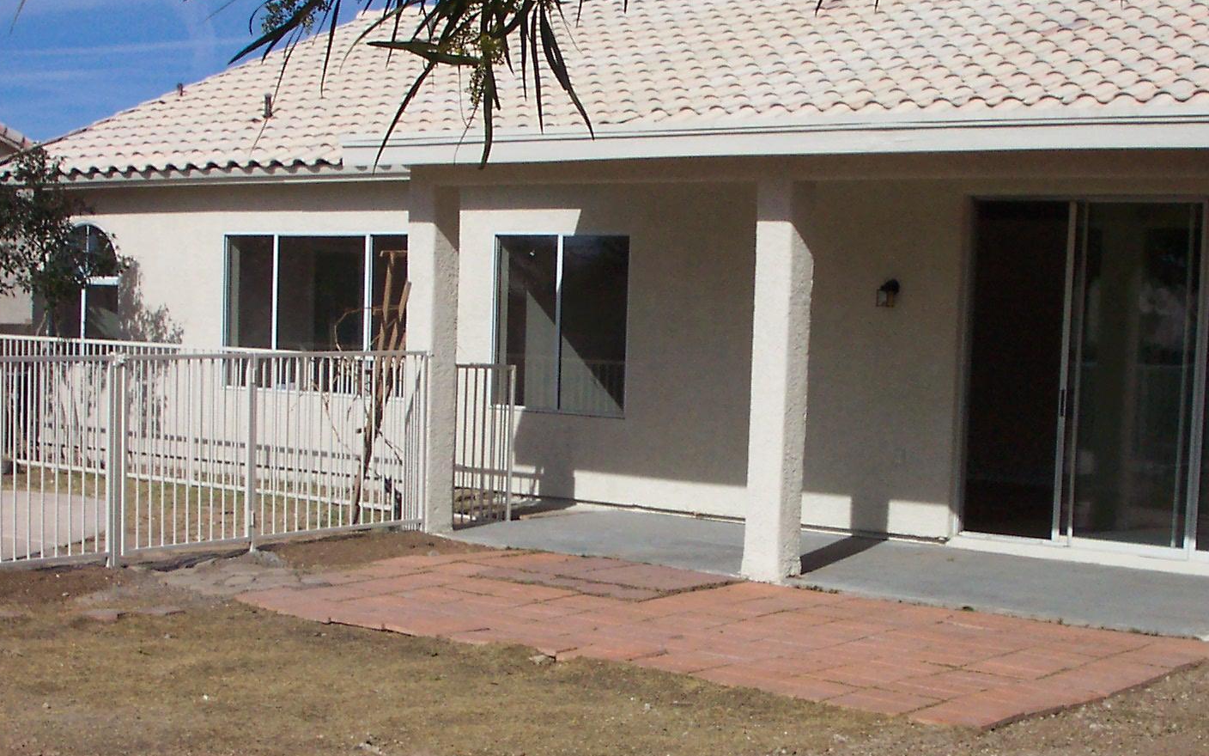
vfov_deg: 20.8
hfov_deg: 32.9
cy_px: 542
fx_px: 2043
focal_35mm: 62
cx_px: 666
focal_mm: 7.5
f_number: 9.5
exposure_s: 1/500
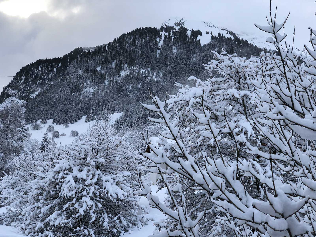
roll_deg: -5.0
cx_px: 158
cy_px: 118
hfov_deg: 36.8
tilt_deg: +9.2
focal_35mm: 52
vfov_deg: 28.0
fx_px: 475
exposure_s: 1/273
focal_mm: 6
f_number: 2.4
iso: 16
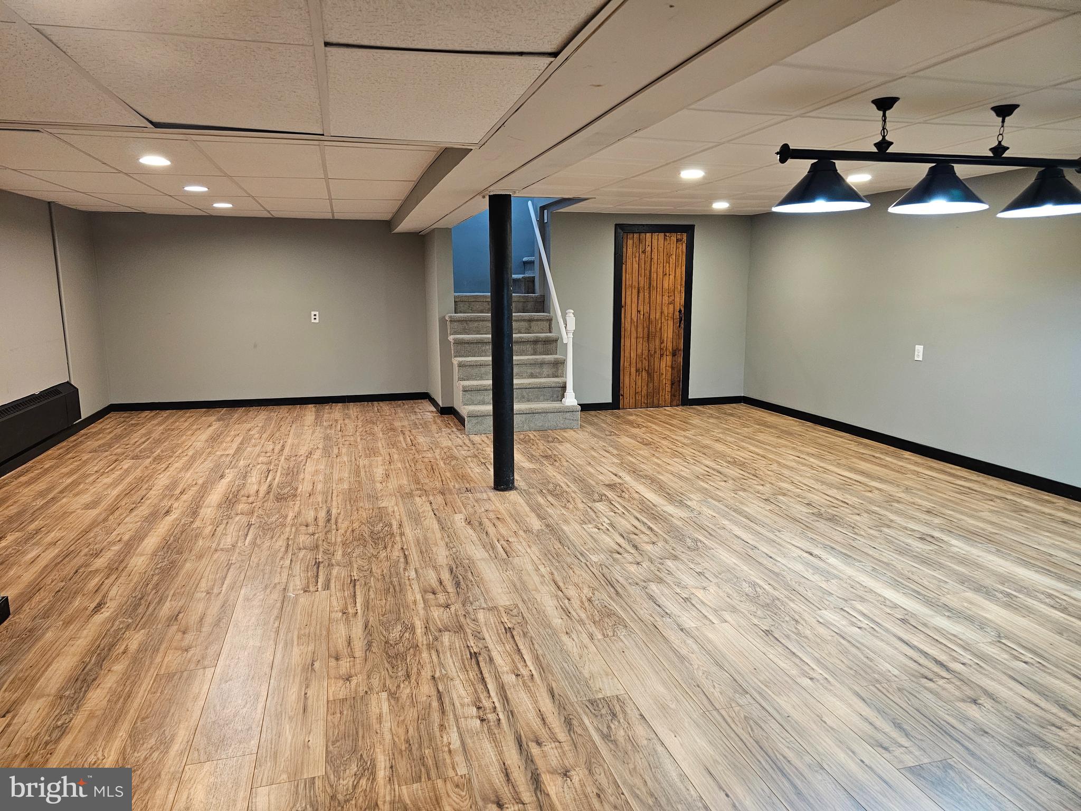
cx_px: 540
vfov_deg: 58.9
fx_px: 718
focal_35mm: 23
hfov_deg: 73.9
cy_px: 406
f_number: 1.7
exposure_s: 1/60
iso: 640
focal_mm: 6.3
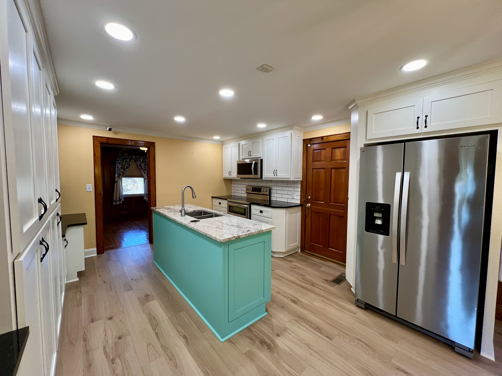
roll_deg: -0.1
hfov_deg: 106.2
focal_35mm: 13
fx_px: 189
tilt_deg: -4.3
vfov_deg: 89.9
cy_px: 188
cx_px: 251
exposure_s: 1/120
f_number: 1.8
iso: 160
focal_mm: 1.57
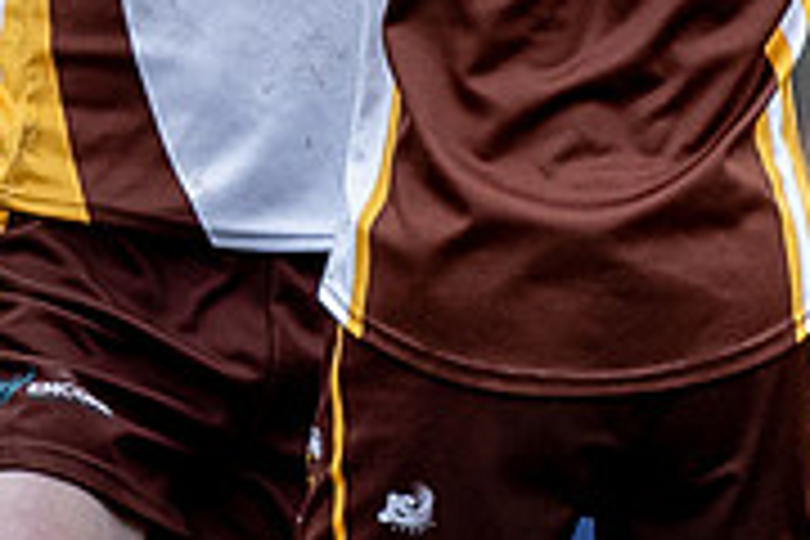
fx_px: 64795
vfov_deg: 0.5
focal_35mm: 2880
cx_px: 105
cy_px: -83
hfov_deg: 0.7
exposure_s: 1/800
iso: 360
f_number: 4
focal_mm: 200
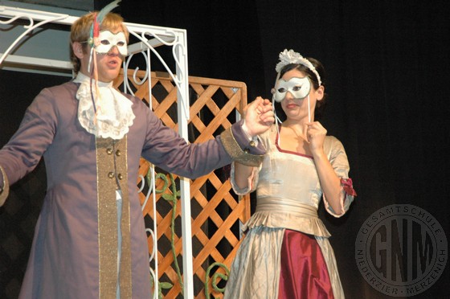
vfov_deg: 9.6
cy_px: 150
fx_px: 1779
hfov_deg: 14.4
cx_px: 225
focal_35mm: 142
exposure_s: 1/60
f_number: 5.6
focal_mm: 95
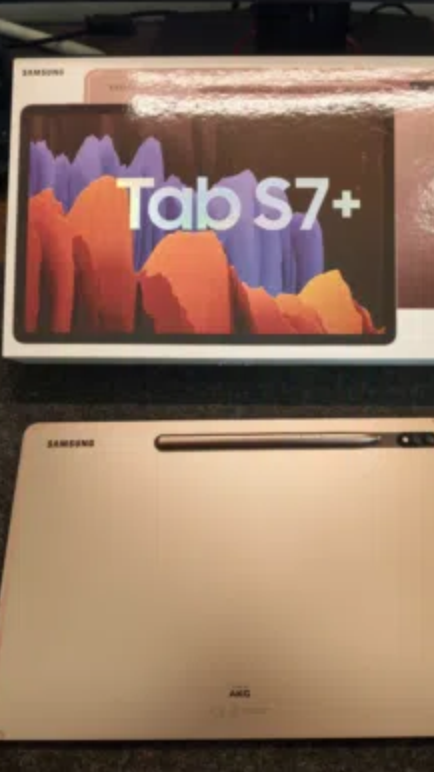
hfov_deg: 44.3
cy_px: 390
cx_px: 246
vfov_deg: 71.9
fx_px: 532
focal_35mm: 26
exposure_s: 1/100
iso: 80
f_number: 1.67
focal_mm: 6.62
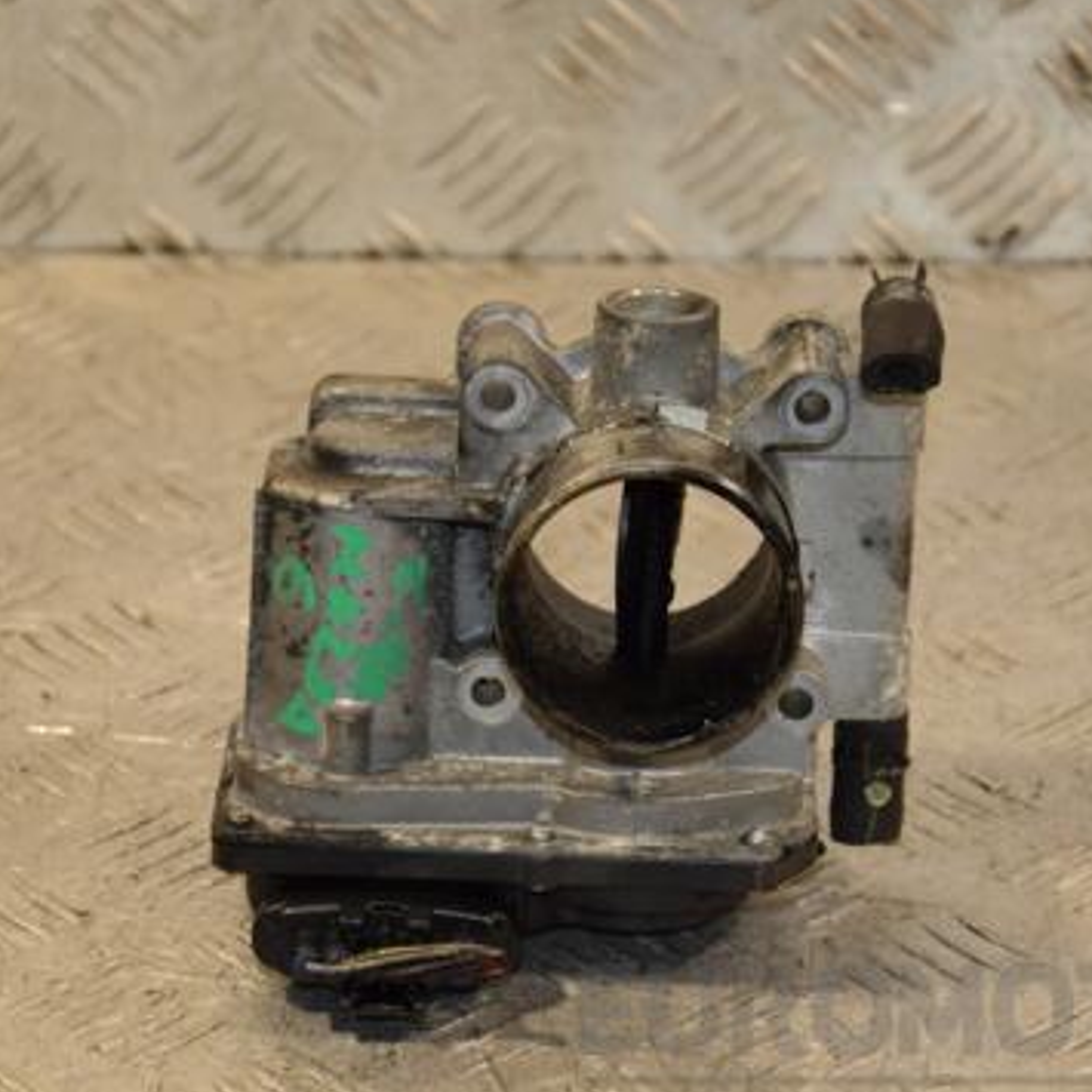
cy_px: 600
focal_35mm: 151
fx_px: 5389
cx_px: 520
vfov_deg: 11.6
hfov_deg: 11.6
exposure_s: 1/125
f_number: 5.3
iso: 800
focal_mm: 70
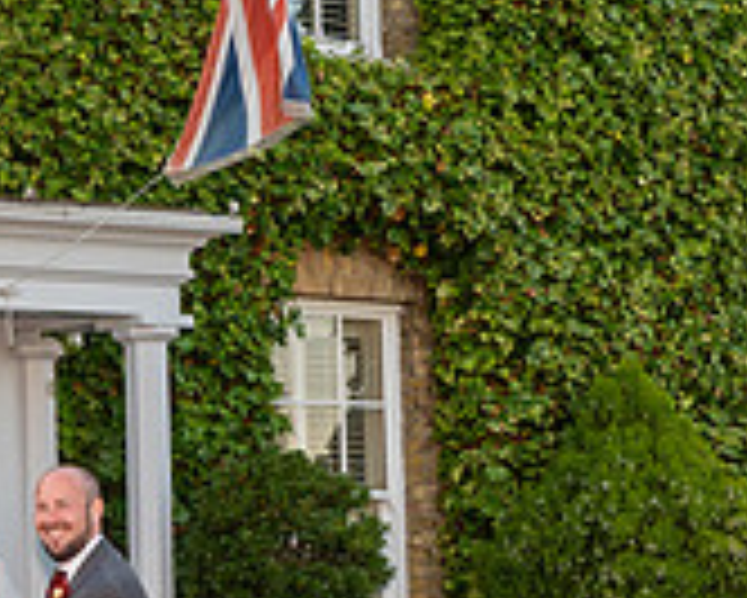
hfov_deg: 12.4
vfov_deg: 10.4
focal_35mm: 148
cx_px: -344
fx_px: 3274
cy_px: 516
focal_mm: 30.5
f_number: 4.5
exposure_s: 1/200
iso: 500
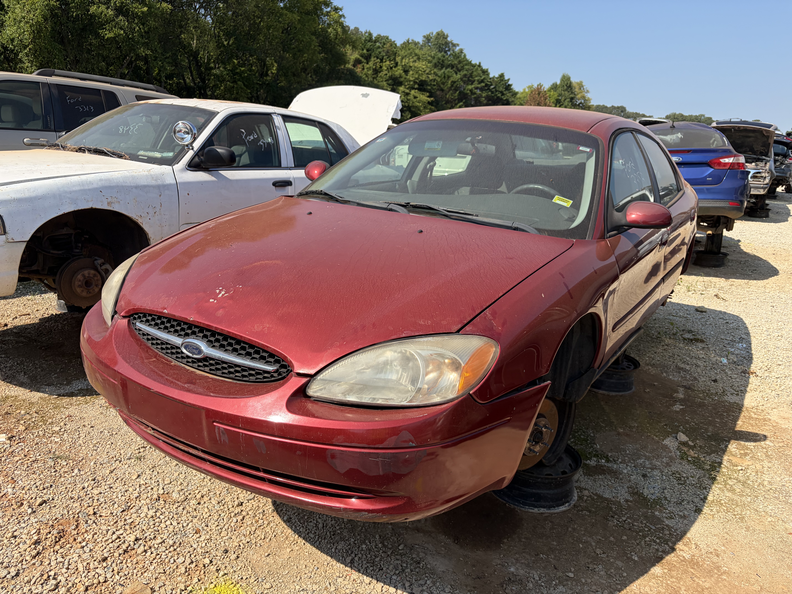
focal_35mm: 26
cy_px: 297
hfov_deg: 67.3
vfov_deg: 53.1
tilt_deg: -12.3
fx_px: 595
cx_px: 396
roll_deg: -3.7
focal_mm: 5.96
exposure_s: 1/3623
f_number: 1.6
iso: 64
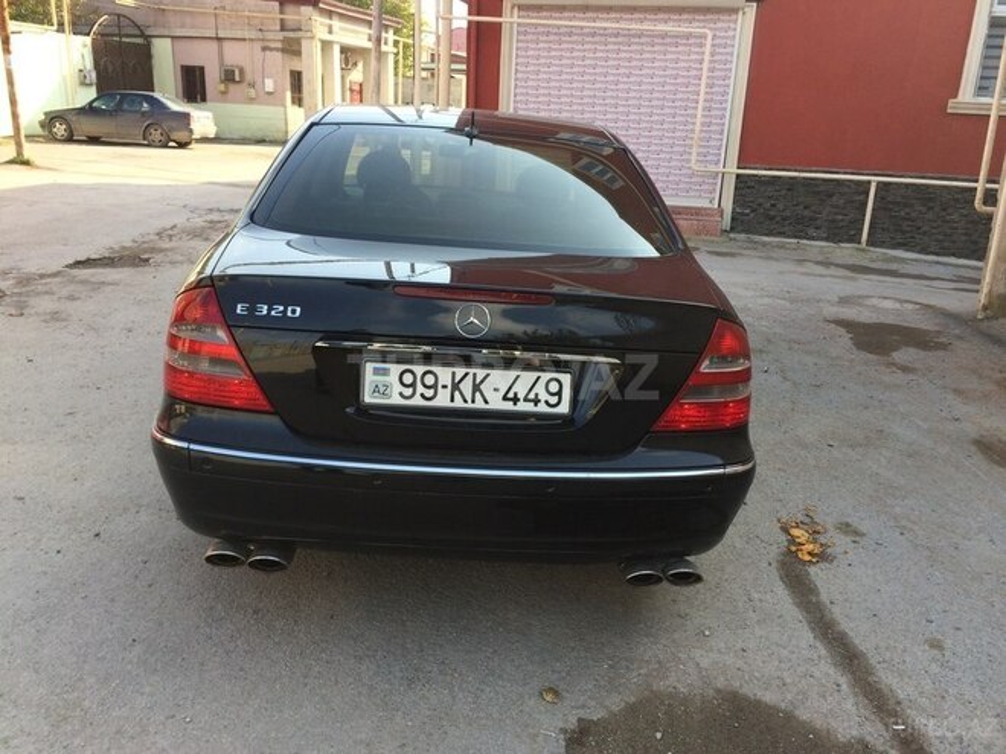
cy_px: 377
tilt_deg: -17.6
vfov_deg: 48.2
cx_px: 503
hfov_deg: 61.7
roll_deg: -2.2
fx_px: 843
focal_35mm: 29
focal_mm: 4.15
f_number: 2.2
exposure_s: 1/488
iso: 32
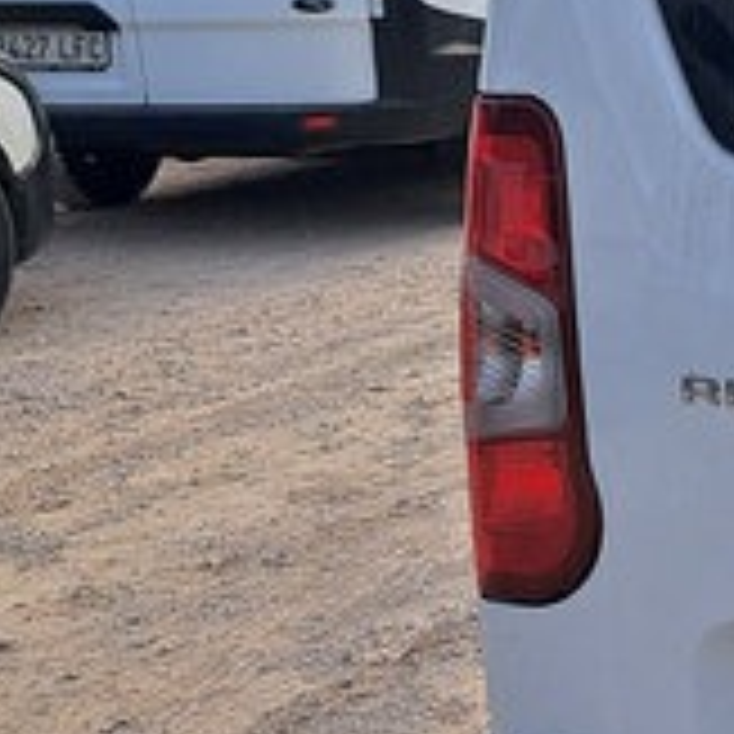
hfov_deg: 14.8
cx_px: 1279
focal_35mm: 104
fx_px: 2495
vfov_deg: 16.7
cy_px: 239
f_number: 1.8
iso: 50
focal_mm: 5.23
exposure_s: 1/463
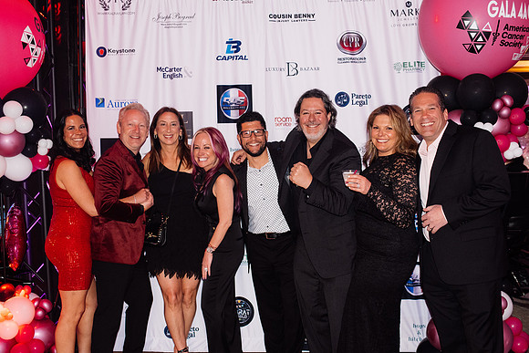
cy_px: 184
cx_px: 275
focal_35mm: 37
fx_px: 548
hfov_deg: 51.6
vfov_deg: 35.7
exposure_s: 1/200
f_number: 3.2
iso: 3200
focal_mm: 35
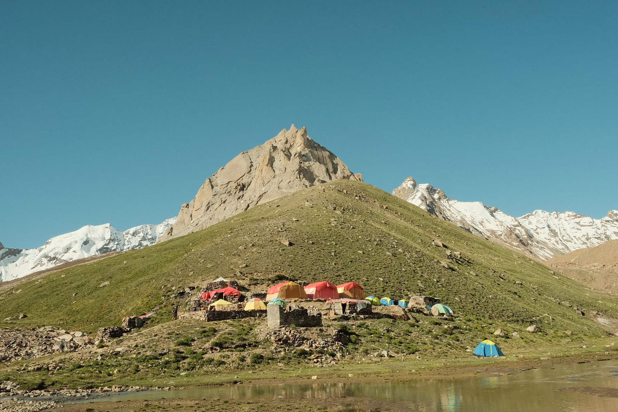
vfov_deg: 45.0
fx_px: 498
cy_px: 206
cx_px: 309
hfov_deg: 63.7
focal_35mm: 29
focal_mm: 19.6
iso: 640
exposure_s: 1/340
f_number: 13
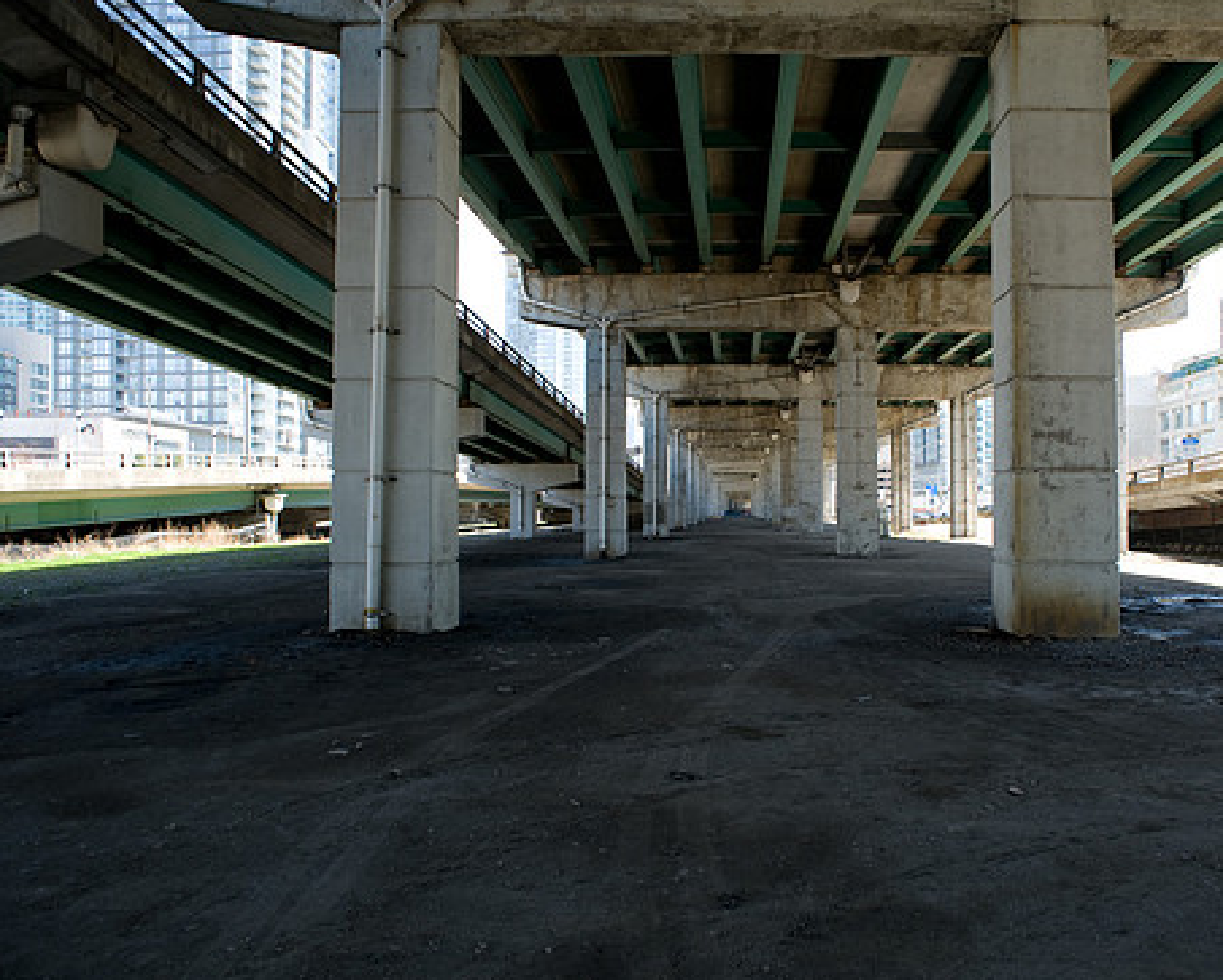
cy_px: 502
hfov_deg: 69.5
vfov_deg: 58.8
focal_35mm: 24
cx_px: 734
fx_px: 869
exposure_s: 1/250
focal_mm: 20
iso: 200
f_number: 5.6
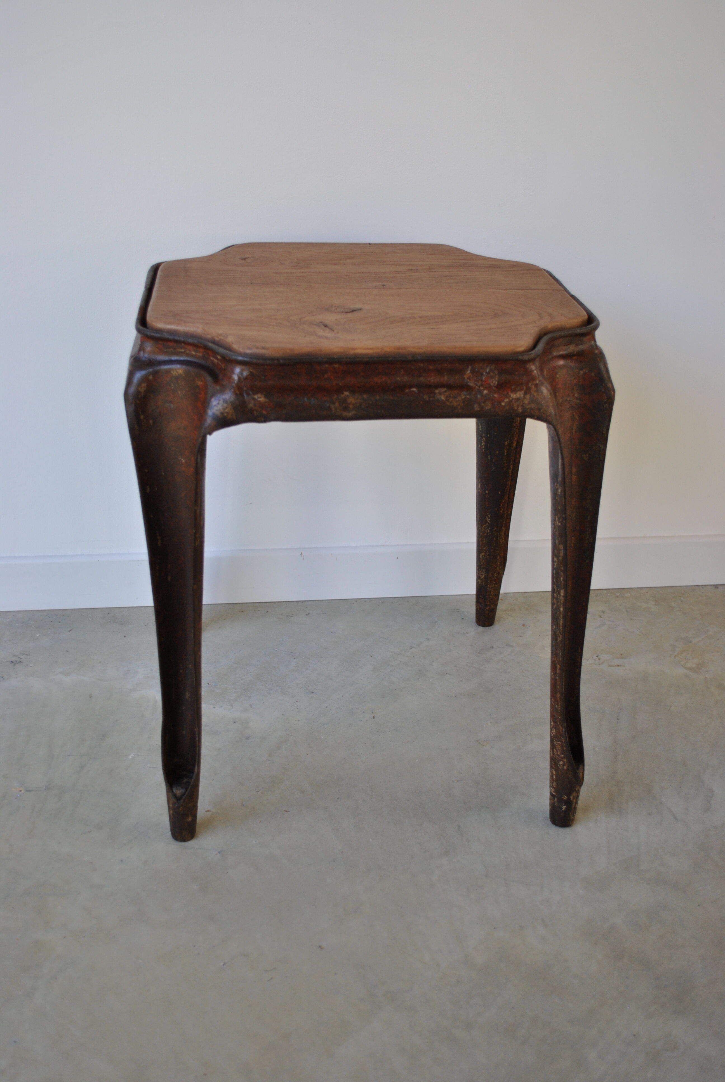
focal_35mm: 36
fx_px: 1084
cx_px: 362
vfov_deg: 53.1
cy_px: 541
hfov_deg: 37.0
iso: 200
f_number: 4.5
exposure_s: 1/80
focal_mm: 24
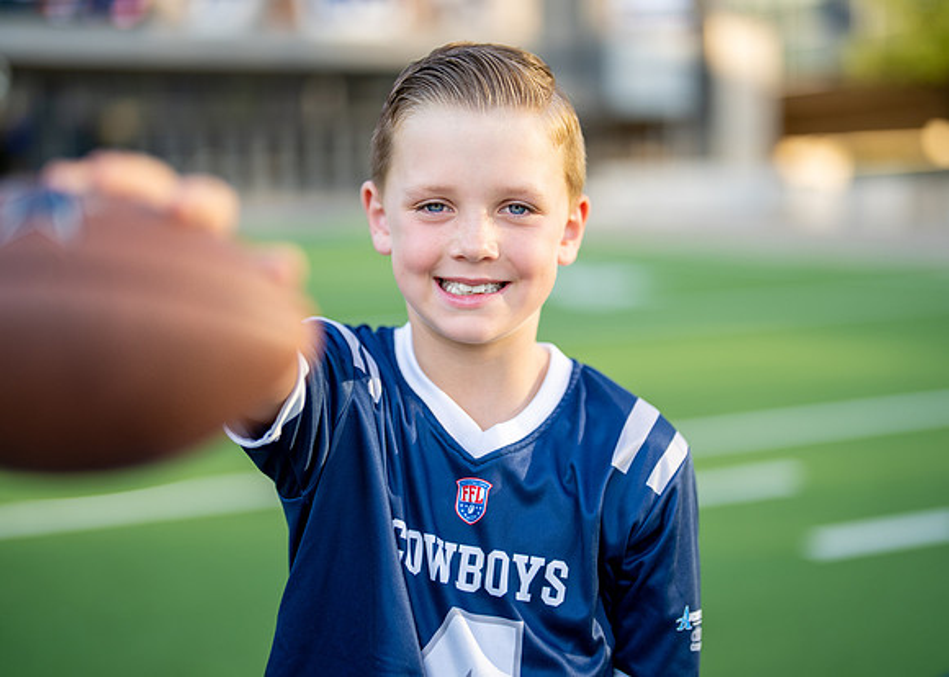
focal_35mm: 56
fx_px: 1514
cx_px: 489
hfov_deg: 34.8
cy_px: 338
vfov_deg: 25.2
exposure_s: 1/2000
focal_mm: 50
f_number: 1.2
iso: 100
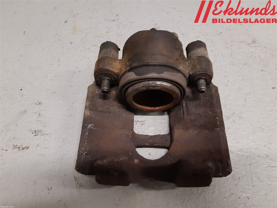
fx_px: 208
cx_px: 138
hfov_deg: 67.3
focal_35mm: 26
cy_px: 104
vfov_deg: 53.1
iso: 200
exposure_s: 1/50
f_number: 1.7
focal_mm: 3.93
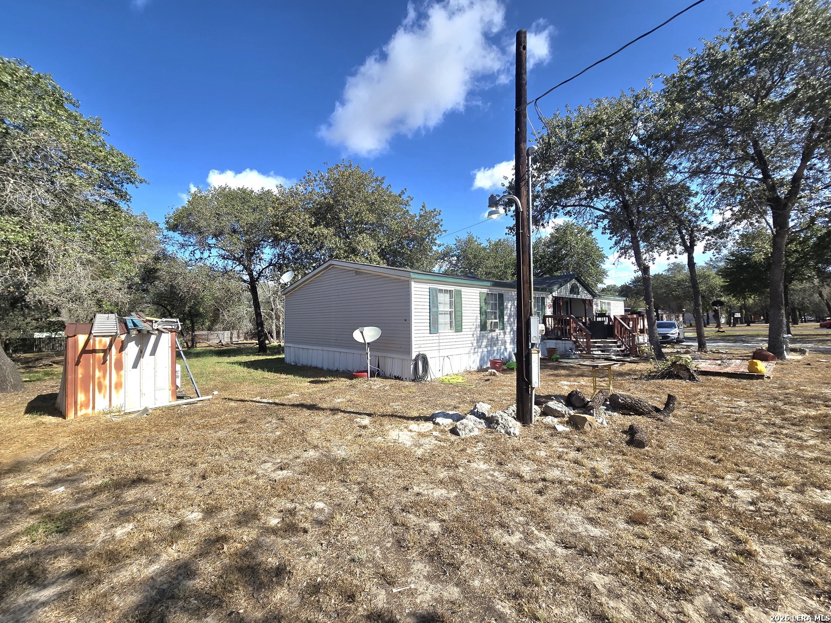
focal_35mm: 13
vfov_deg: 89.9
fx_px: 312
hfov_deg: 106.2
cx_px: 416
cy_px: 312
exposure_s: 1/2000
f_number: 2.2
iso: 50
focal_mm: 2.2
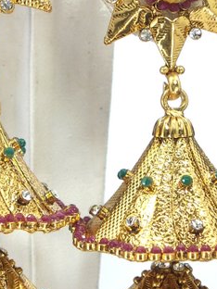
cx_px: 82
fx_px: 635
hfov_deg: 19.4
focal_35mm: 76
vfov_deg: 25.7
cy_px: 146
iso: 80
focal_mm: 6.7
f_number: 3.2
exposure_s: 1/80
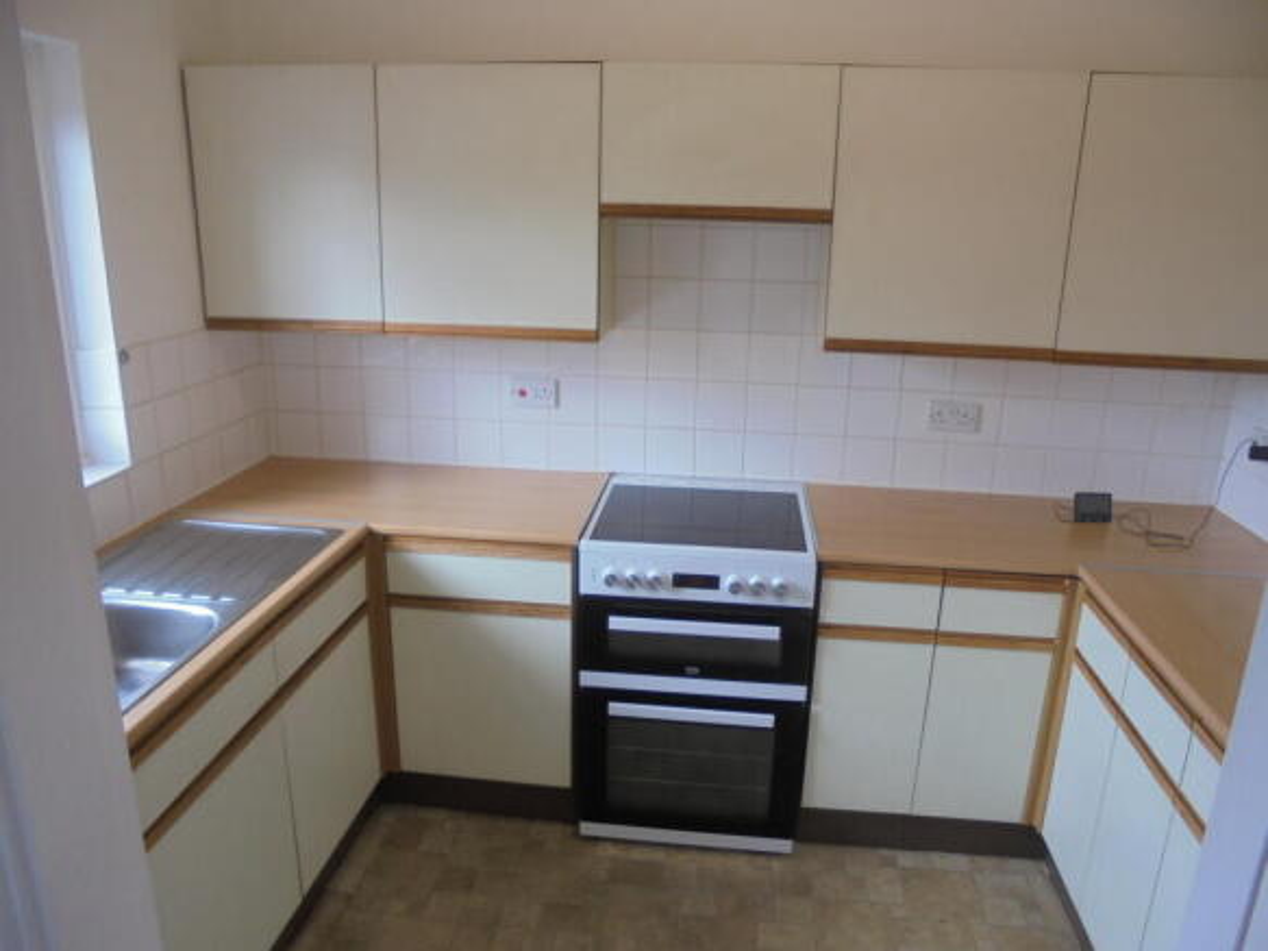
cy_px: 476
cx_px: 634
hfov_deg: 67.3
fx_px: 952
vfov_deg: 53.0
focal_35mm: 26
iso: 100
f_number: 3.5
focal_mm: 4.6
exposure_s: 1/50
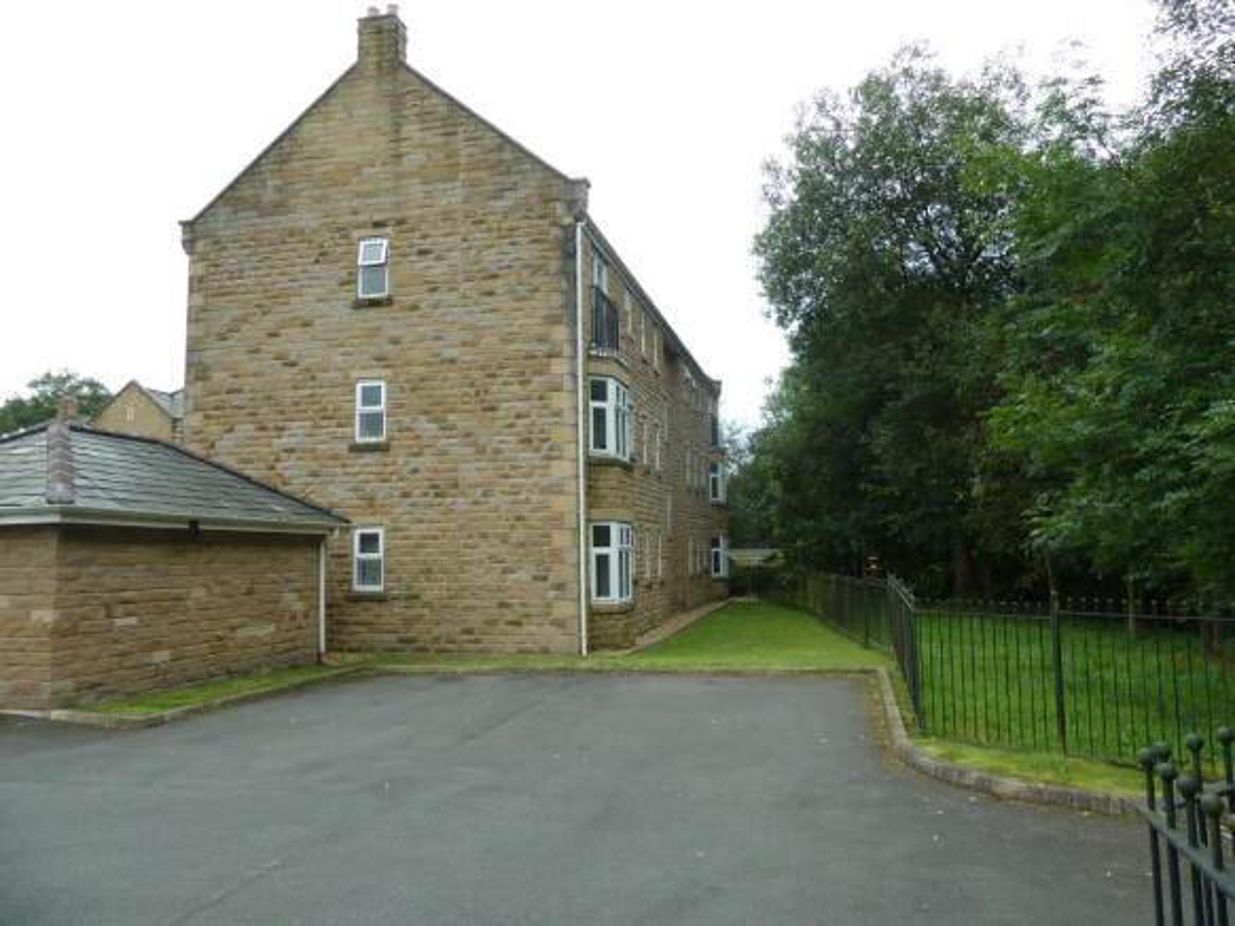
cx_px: 618
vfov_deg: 54.9
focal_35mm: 25
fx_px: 892
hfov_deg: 69.4
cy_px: 463
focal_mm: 4.1
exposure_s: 1/100
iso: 80
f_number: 3.3
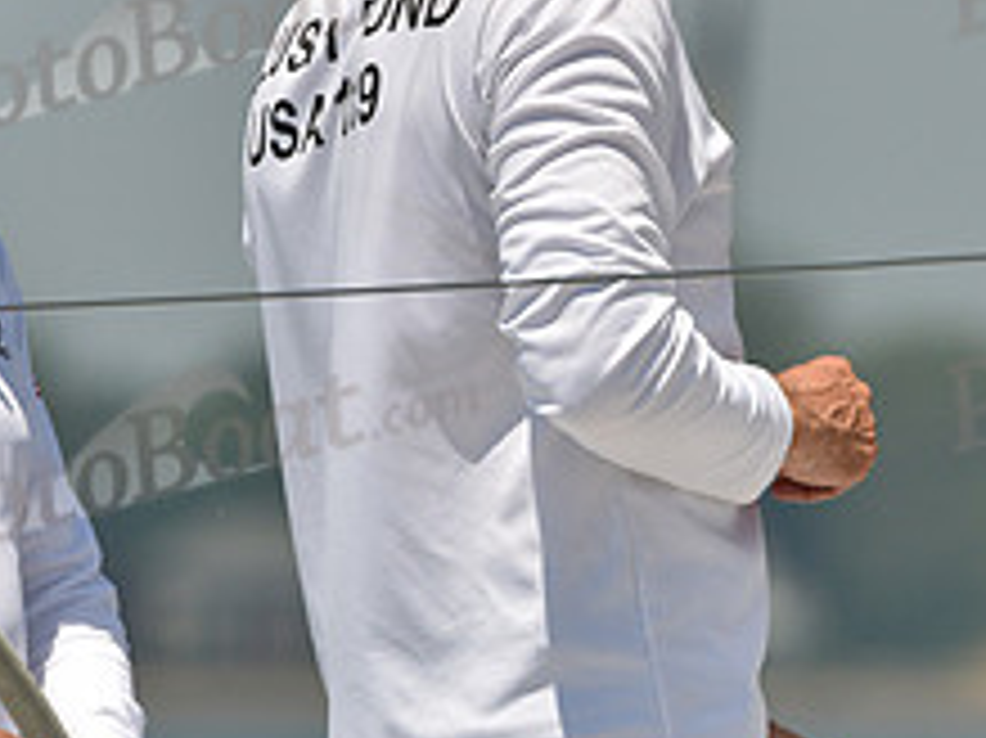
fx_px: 43471
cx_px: 714
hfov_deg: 1.3
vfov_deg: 1.0
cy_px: 634
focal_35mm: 1527
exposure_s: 1/1000
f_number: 11
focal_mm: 600
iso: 320
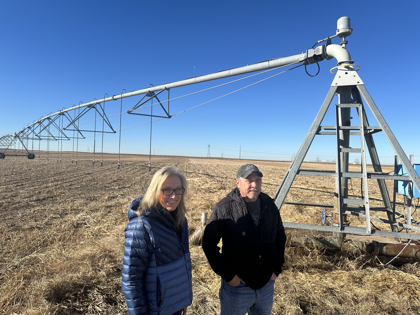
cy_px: 158
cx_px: 210
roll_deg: -1.9
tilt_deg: +0.8
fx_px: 291
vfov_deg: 56.8
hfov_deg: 71.6
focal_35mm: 24
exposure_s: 1/2967
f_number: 1.78
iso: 80
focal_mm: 6.86
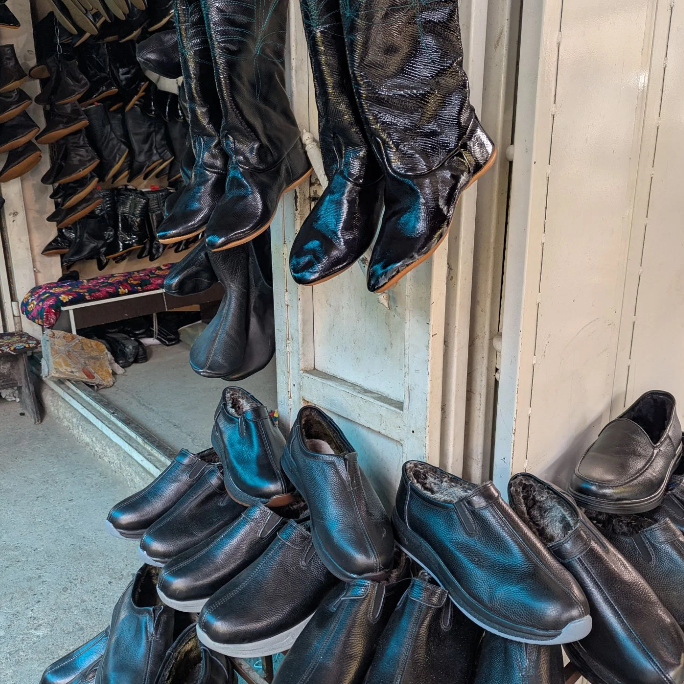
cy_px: 332
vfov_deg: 55.6
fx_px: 648
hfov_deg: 55.6
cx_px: 337
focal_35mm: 29
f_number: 1.85
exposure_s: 1/40.2
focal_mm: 6.81
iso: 53
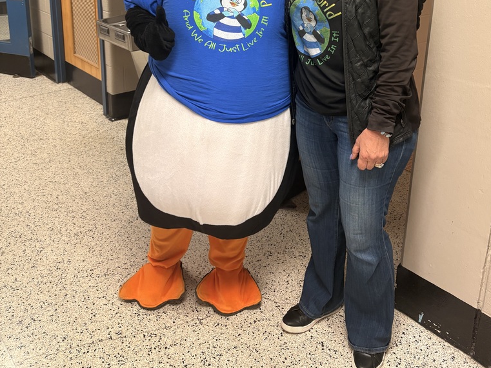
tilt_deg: -15.2
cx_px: 247
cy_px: 50
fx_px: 497
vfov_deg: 38.4
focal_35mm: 35
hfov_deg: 52.6
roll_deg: -2.5
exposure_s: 1/60
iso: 160
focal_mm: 5.96
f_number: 1.6
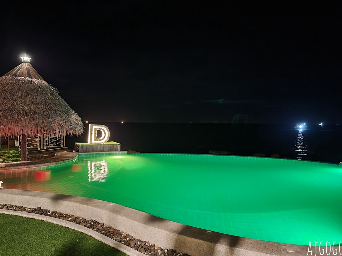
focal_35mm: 27
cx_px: 170
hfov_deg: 65.3
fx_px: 267
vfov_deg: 51.3
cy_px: 128
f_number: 1.8
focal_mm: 5.4
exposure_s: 1/8
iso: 800
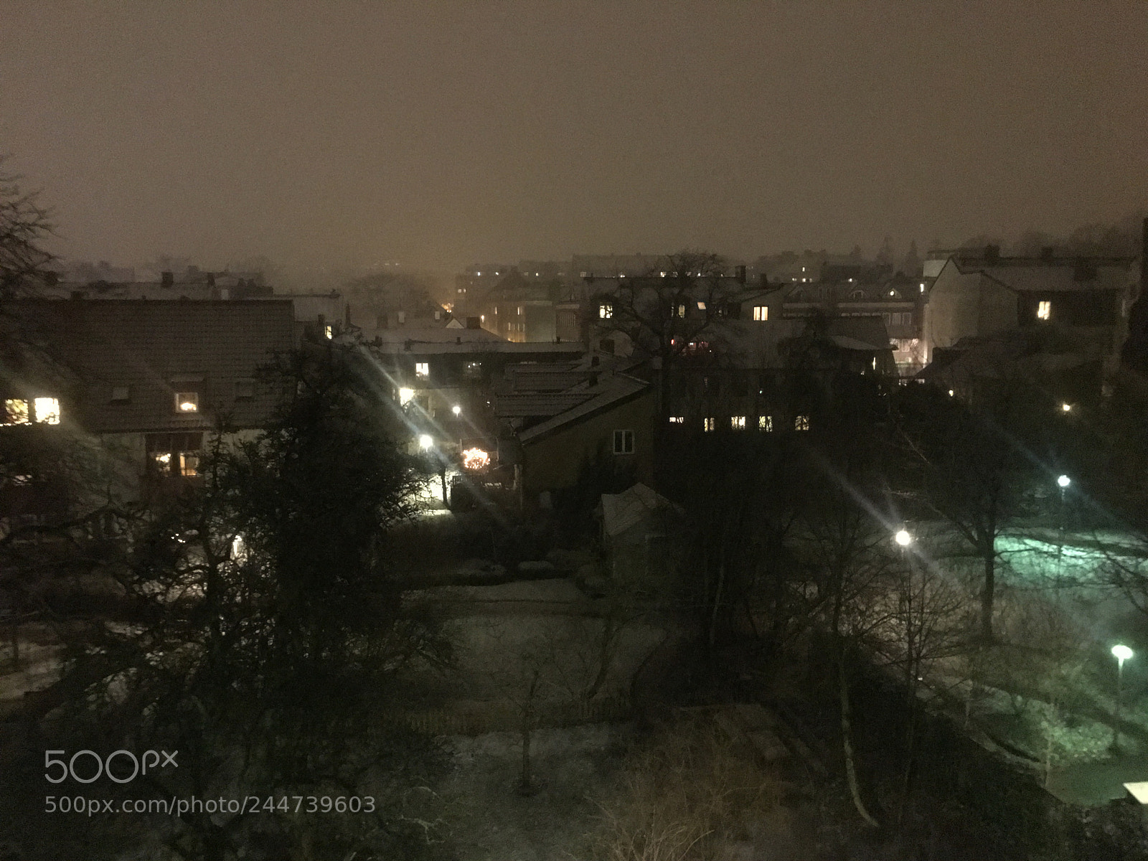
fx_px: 962
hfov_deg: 61.7
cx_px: 574
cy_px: 430
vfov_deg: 48.2
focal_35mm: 29
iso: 1000
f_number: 2.2
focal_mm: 4.15
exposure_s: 1/4
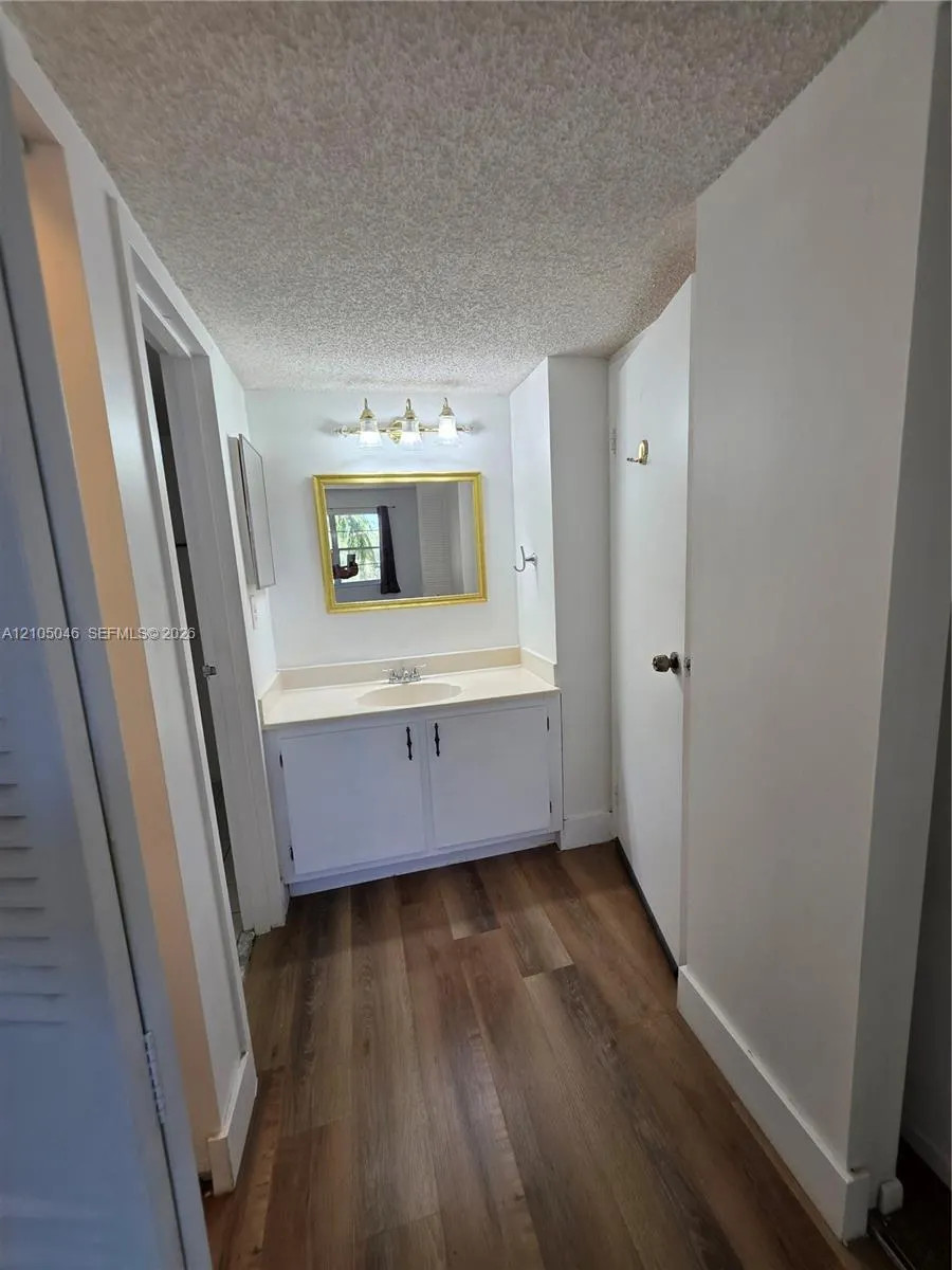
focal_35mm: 13
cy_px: 635
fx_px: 477
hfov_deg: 89.9
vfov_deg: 106.2
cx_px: 476
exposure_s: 1/120
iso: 100
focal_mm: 2.2
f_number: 1.9
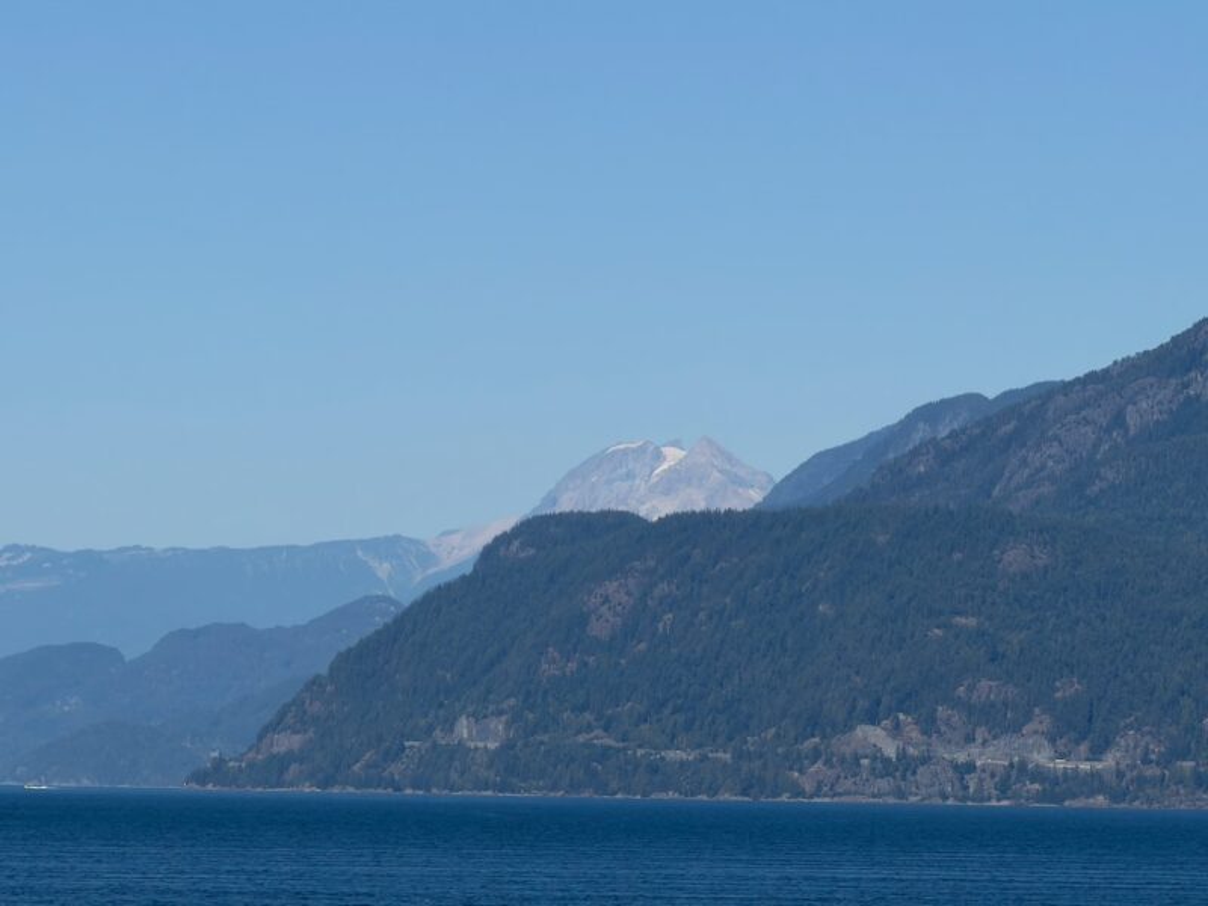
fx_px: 6979
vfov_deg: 7.4
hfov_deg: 9.9
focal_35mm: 200
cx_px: 604
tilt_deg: +2.7
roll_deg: -1.2
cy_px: 453
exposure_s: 1/908
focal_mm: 16.89
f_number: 2.8
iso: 16
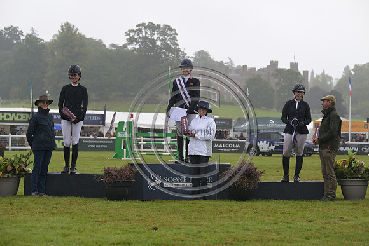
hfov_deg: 20.0
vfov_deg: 13.4
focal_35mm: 102
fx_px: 1046
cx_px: 184
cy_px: 123
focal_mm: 102
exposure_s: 1/1000
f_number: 5
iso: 900
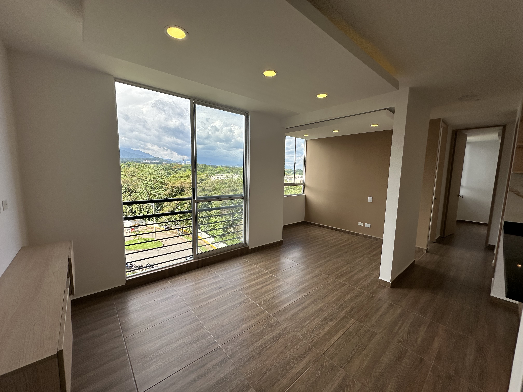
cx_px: 262
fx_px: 212
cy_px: 196
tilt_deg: -6.5
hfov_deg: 102.1
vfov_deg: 85.7
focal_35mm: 14
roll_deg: -0.8
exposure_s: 1/633
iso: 40
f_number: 2.2
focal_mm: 2.22
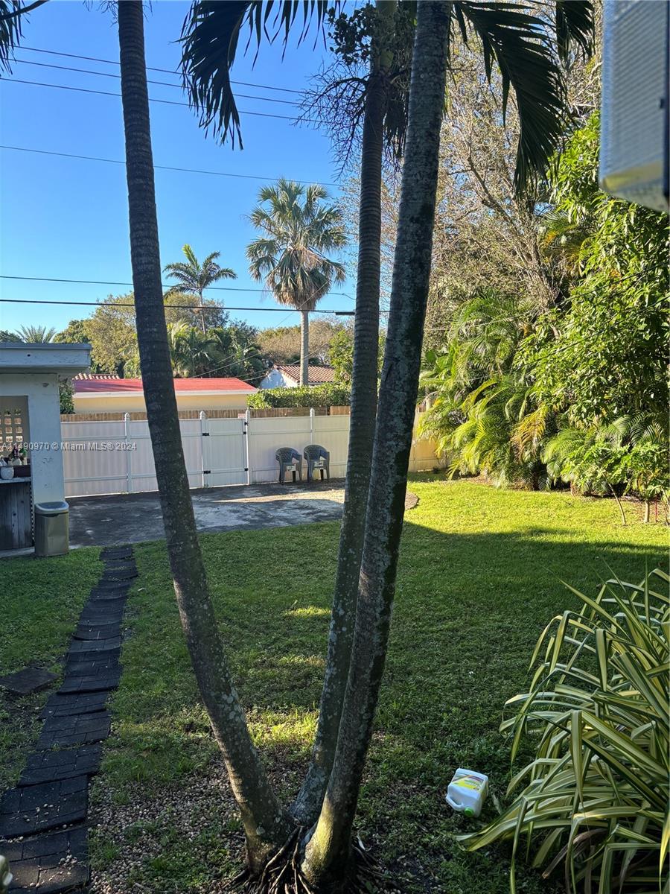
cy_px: 447
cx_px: 335
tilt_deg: -4.3
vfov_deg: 67.3
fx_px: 671
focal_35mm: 26
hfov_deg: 53.1
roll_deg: +1.3
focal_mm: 5.96
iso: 50
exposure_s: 1/702
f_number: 1.6
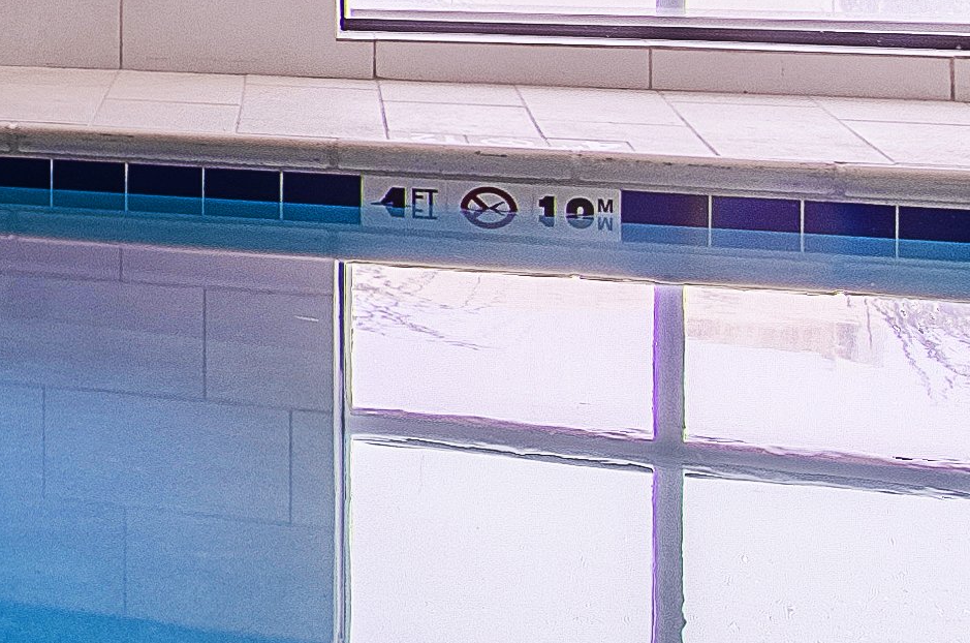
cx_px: -898
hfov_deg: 17.6
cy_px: -177
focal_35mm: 87
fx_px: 2329
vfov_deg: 15.0
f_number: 11
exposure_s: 1/60
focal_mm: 11
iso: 200
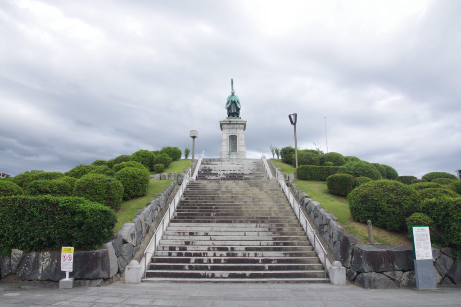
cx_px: 230
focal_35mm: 24
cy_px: 154
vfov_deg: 53.1
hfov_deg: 73.8
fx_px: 307
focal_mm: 16
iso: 100
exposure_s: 1/125
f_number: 6.3
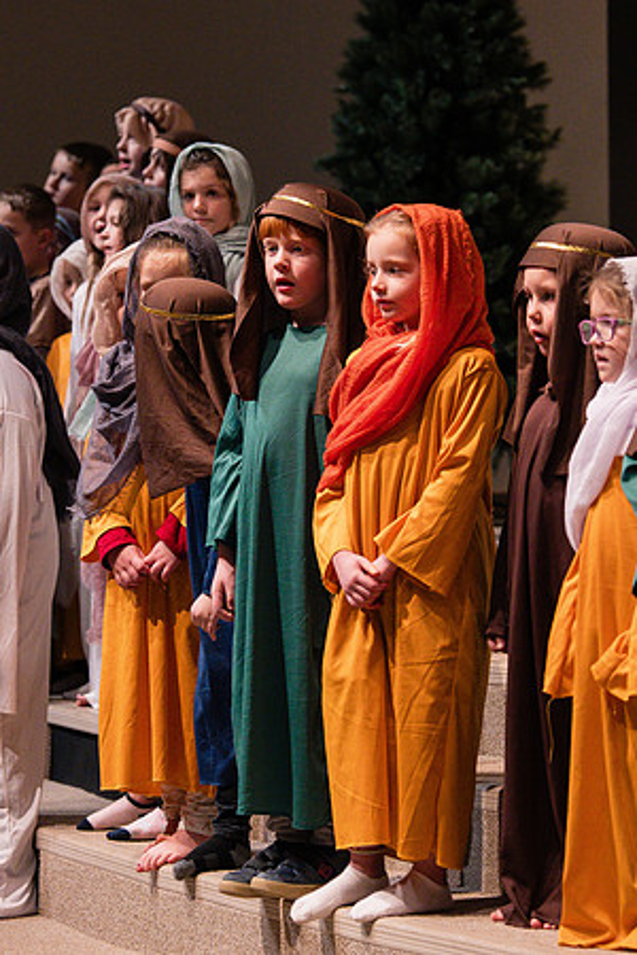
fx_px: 4313
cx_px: 383
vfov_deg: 12.6
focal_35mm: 162
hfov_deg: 8.4
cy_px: 346
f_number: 2.8
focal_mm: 70
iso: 1250
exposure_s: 1/250
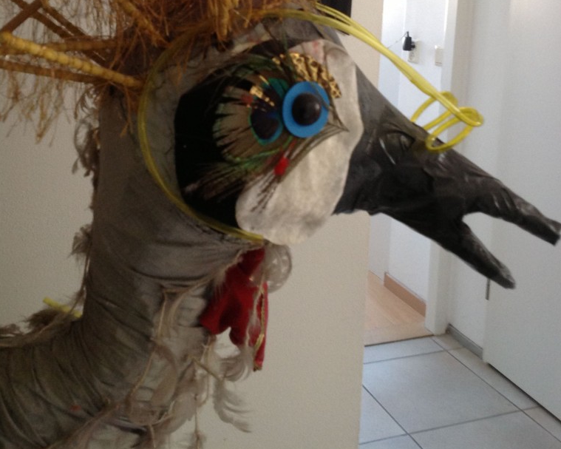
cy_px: 86
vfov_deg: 31.8
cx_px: 281
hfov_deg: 40.3
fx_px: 764
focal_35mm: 46
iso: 160
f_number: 2.4
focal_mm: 4.28
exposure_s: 1/15
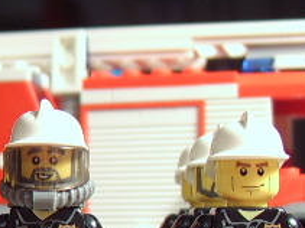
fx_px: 828
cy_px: 180
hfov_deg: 20.8
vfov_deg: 15.6
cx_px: 116
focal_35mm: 94
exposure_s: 1/4
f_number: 2.7
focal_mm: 8.13
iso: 100
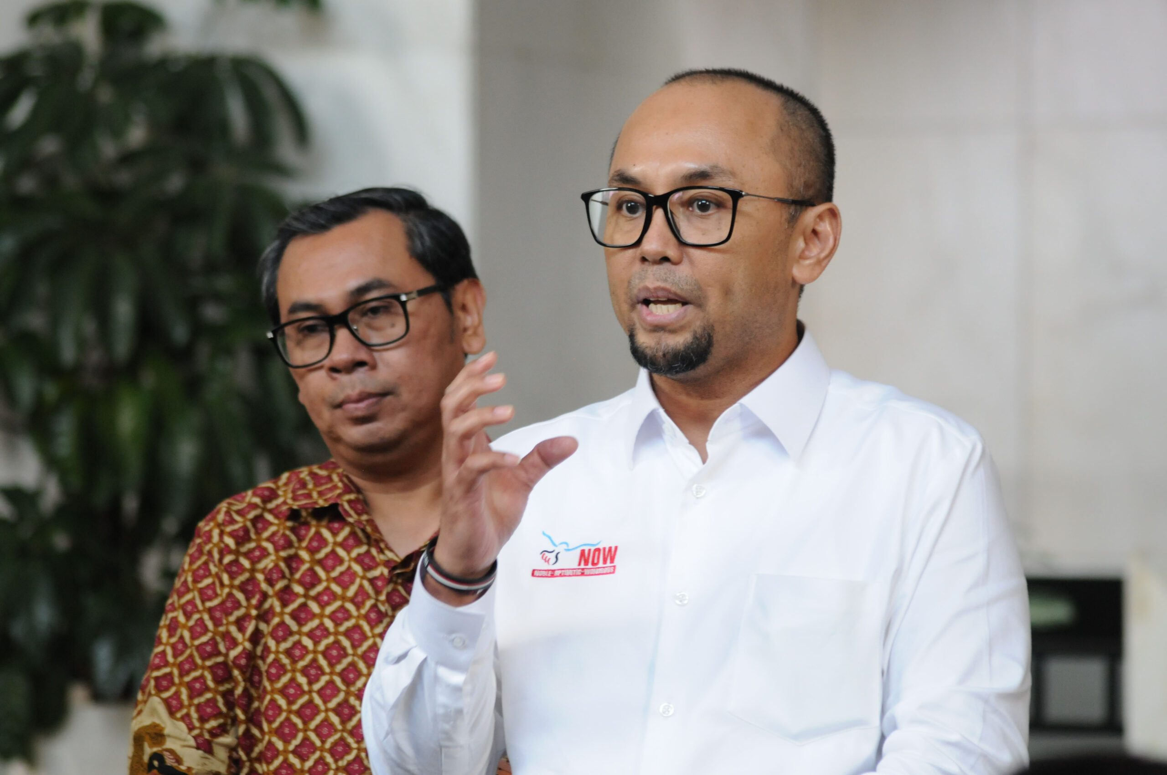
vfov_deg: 8.3
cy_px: 388
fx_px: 5342
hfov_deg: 12.5
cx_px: 584
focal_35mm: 165
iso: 1000
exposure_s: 1/50
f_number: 4
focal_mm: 110
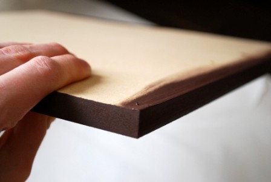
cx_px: 136
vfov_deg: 19.0
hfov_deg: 28.0
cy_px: 91
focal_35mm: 72
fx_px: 543
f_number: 5.6
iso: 360
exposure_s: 1/30
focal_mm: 48
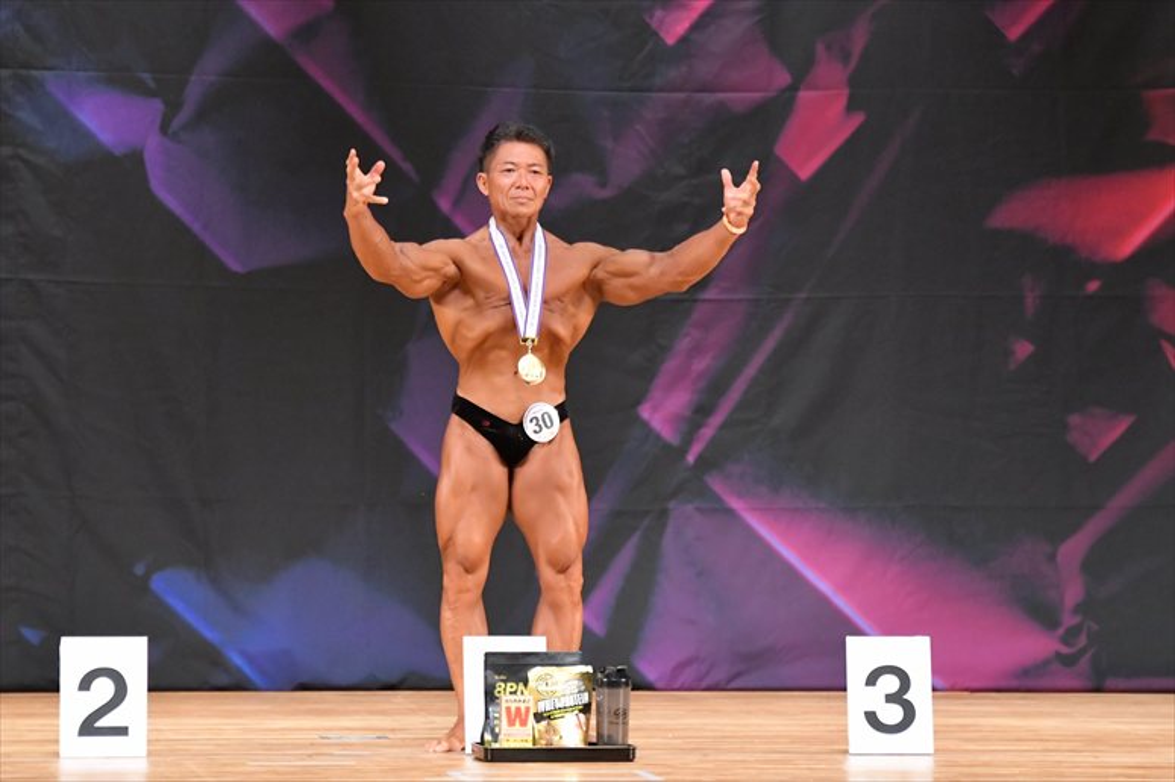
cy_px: 391
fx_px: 9298
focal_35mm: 285
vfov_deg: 4.8
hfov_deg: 7.2
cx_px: 588
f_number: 5.6
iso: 8000
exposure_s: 1/400
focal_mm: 190
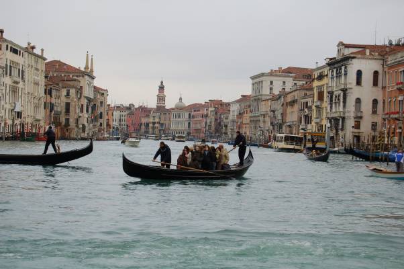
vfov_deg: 16.5
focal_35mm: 82
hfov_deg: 24.6
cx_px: 202
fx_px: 925
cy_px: 134
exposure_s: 1/200
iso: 400
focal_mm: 55
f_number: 7.1
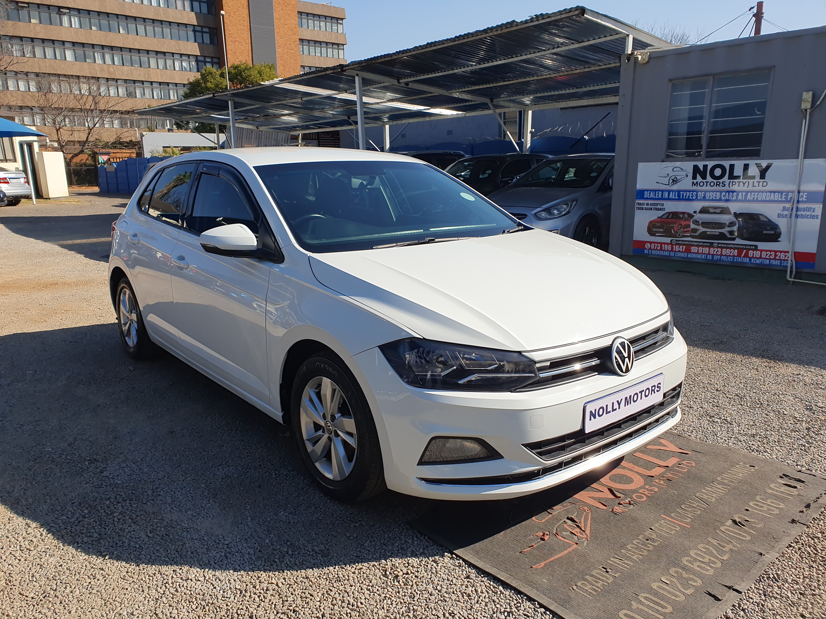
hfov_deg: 67.3
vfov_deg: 53.1
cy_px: 310
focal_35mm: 26
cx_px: 413
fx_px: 620
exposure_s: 1/1900
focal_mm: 4.32
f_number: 2.4
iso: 50
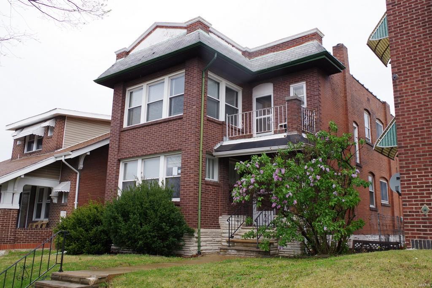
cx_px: 216
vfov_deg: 41.7
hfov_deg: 59.5
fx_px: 378
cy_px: 144
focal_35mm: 32
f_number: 7.1
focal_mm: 21
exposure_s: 1/250
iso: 200
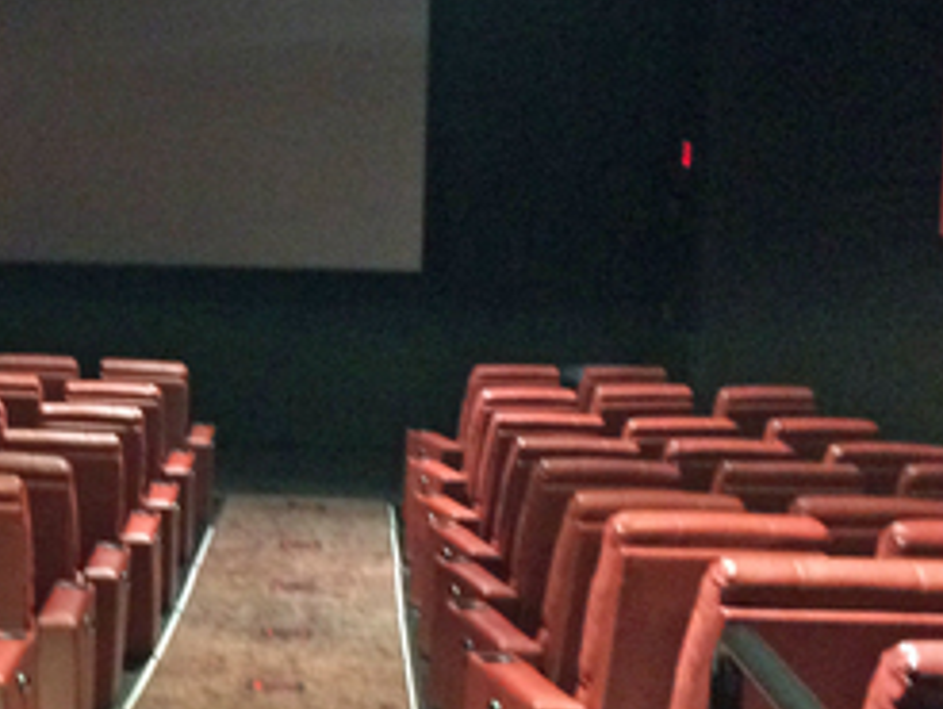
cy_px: 337
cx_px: -84
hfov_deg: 23.5
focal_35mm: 78
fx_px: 2127
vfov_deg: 18.9
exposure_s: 1/15
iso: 400
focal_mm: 4.12
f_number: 2.2
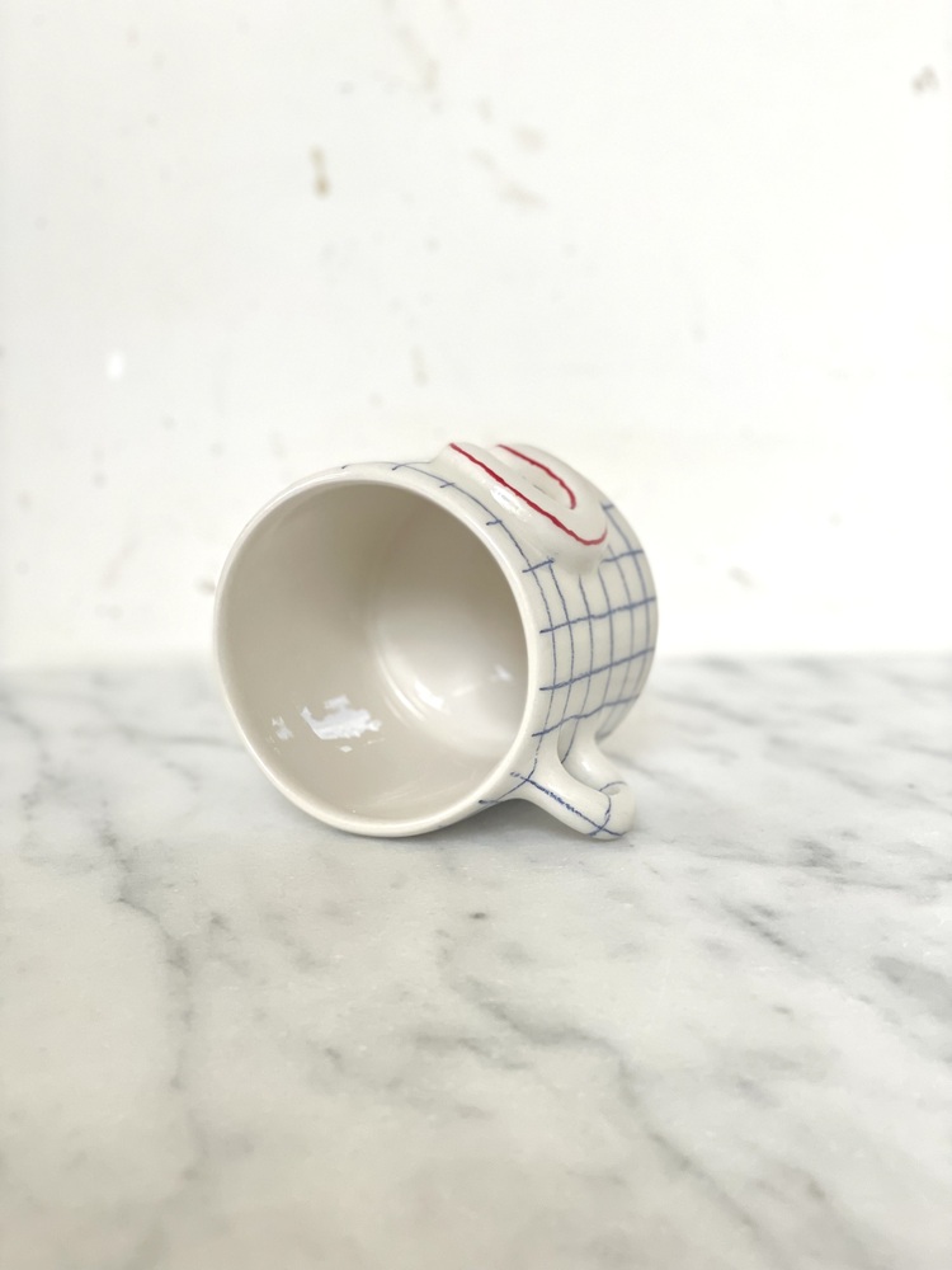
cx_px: 476
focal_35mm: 52
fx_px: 1907
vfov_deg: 36.8
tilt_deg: -8.8
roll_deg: +0.2
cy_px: 635
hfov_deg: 28.0
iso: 100
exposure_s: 1/122
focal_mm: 6
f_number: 2
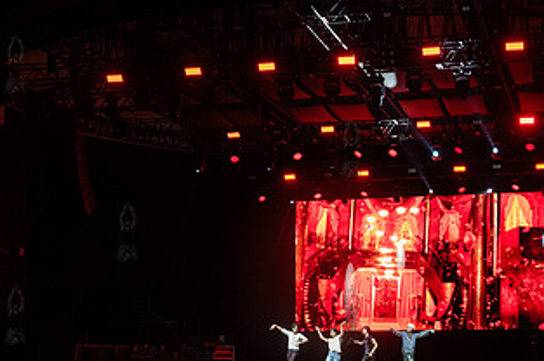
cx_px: 349
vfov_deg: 20.5
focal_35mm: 65
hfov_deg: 30.8
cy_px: 314
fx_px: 981
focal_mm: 35
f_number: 4
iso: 2000
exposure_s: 1/400
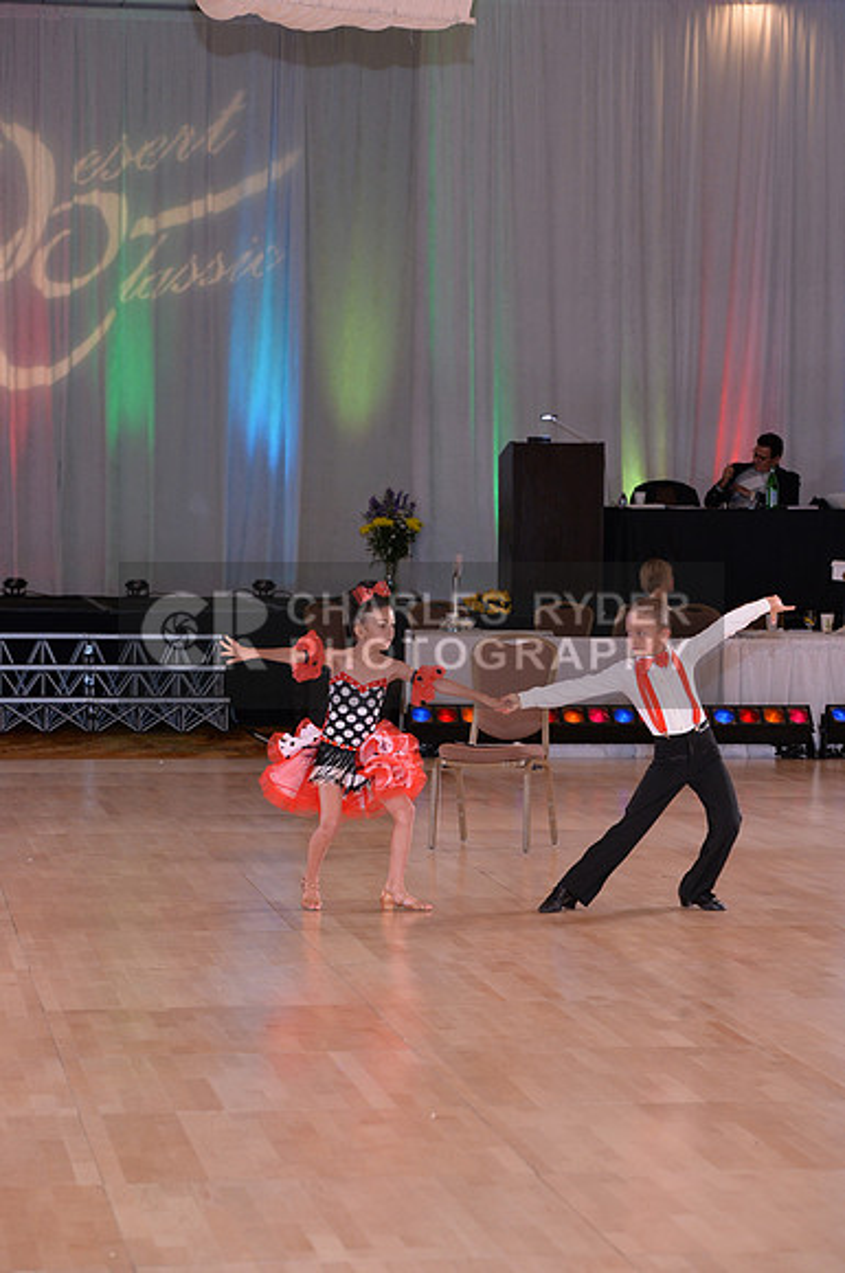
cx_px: 422
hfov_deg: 11.4
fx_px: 4237
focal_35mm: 120
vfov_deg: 17.1
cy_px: 636
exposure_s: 1/250
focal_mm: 120
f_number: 5.6
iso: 2000
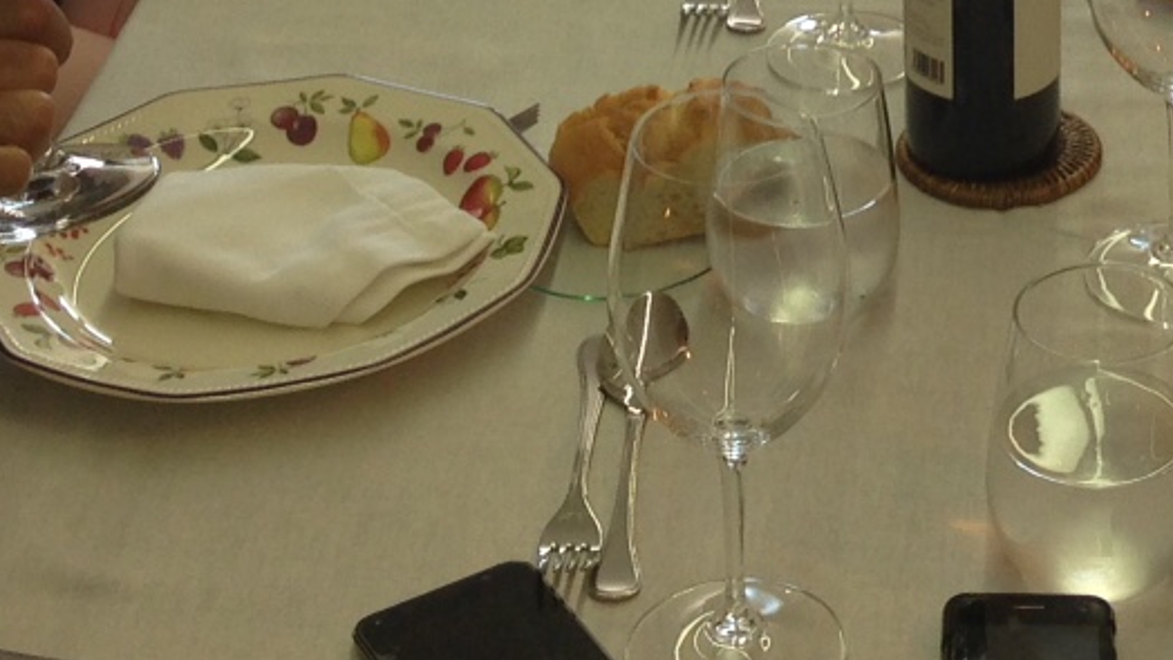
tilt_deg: -19.7
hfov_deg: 18.8
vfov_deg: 10.3
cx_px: 1021
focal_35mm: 112
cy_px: -474
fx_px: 3484
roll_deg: -0.6
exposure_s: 1/60
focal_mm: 4.12
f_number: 2.4
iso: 50
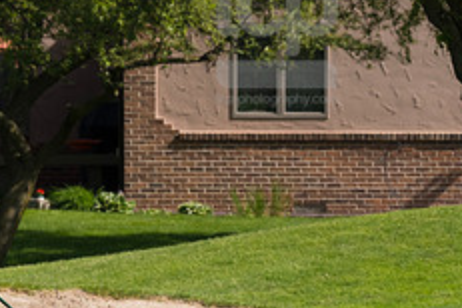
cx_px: 560
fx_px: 9676
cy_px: 310
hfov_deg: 2.7
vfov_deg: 1.8
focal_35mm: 754
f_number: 5.6
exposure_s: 1/1600
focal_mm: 200
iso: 320
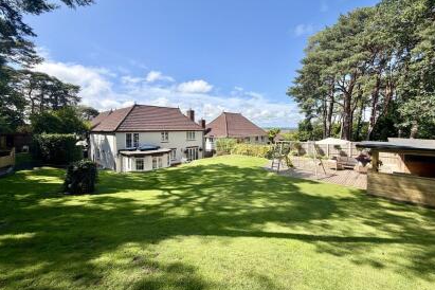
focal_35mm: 15
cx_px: 222
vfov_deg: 77.1
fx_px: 181
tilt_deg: -0.2
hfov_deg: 100.4
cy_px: 132
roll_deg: +0.8
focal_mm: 2.22
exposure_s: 1/770
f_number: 2.2
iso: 25
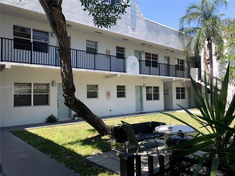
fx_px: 190
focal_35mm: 28
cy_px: 88
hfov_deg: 63.4
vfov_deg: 49.7
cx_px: 118
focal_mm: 3.99
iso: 20
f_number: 1.8
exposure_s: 1/742
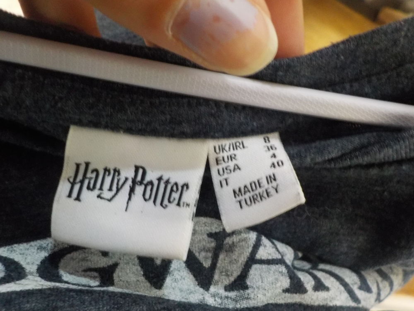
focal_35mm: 30
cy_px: 156
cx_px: 207
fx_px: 359
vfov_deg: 46.8
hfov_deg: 60.0
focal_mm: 4.1
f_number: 3.3
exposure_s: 1/5
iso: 800
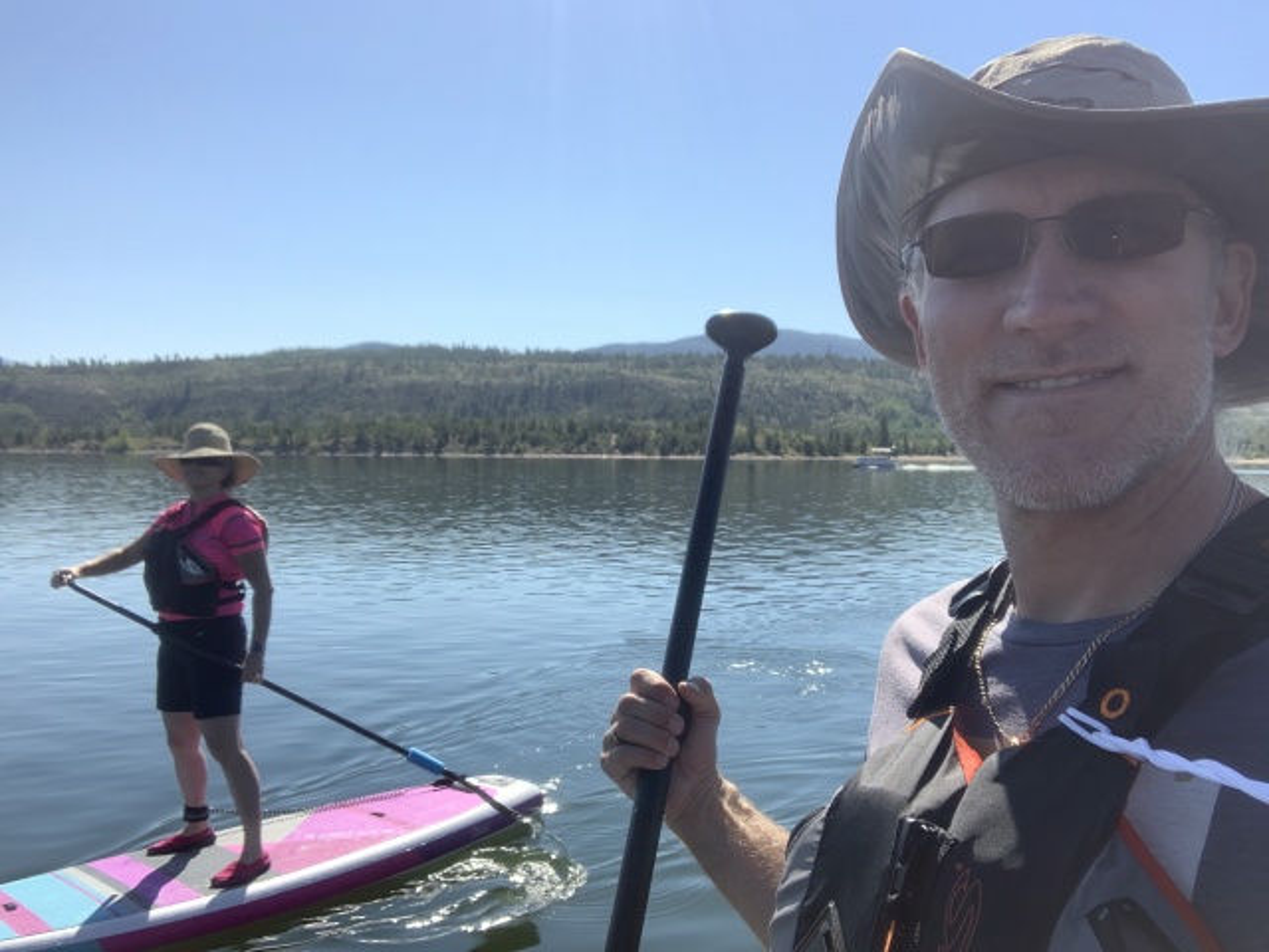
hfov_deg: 56.8
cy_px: 476
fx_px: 1173
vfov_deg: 44.2
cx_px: 634
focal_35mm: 32
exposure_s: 1/416
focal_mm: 2.87
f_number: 2.2
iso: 16
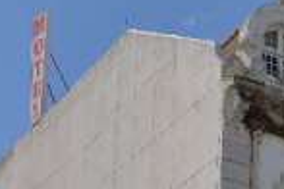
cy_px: 430
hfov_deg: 10.9
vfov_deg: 7.4
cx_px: 543
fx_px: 1373
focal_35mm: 174
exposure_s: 1/400
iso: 125
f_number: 9
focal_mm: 32
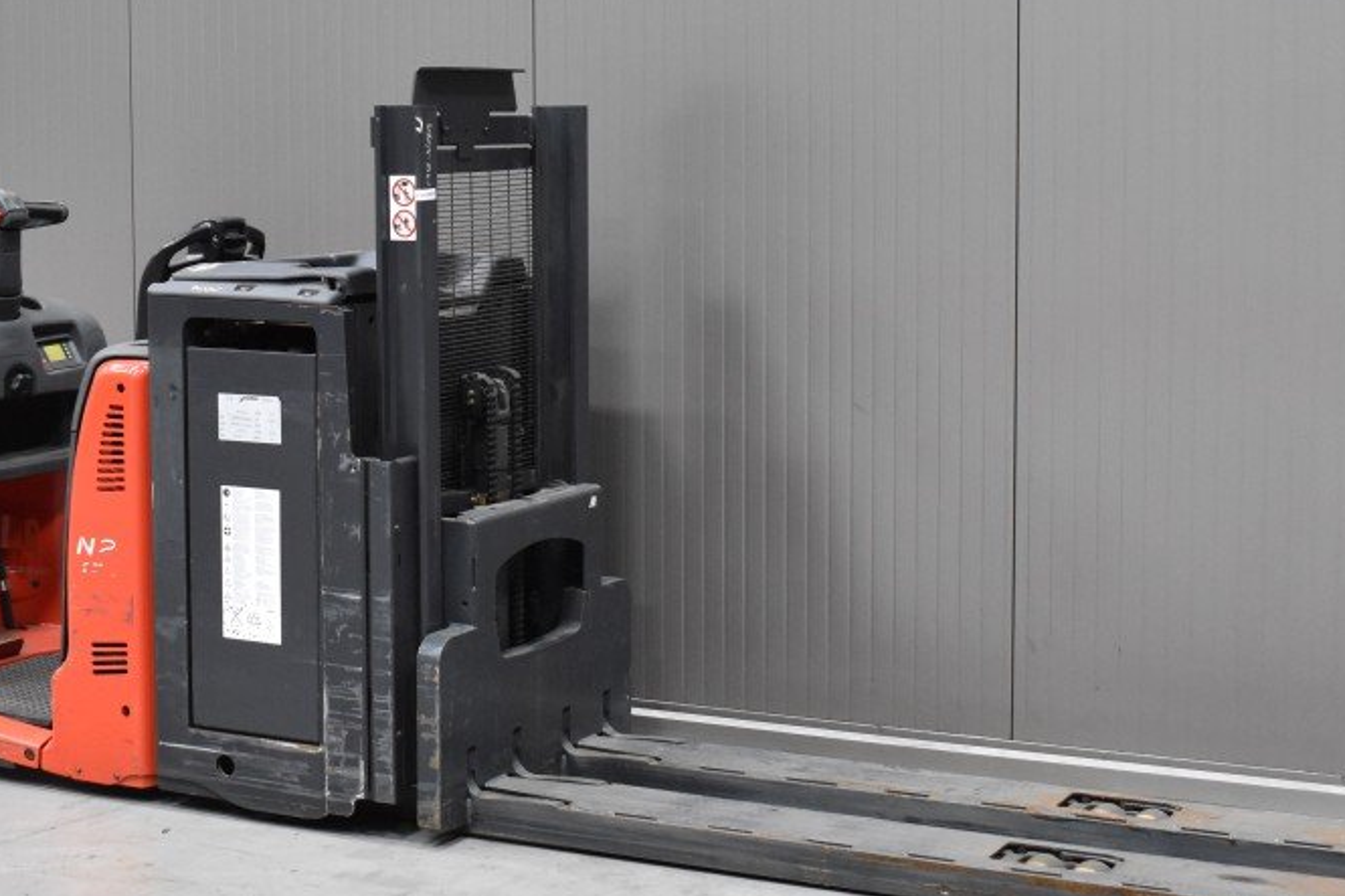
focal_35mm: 65
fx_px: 2428
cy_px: 360
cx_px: 708
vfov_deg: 20.9
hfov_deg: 31.0
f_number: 5
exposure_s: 1/50
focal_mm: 24
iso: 1600
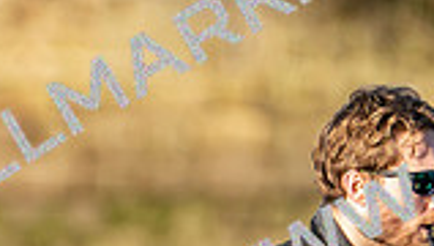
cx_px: -14
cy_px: 370
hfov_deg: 0.9
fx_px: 26393
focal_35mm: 2290
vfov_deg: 0.5
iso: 800
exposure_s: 1/2000
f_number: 6.3
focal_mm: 600
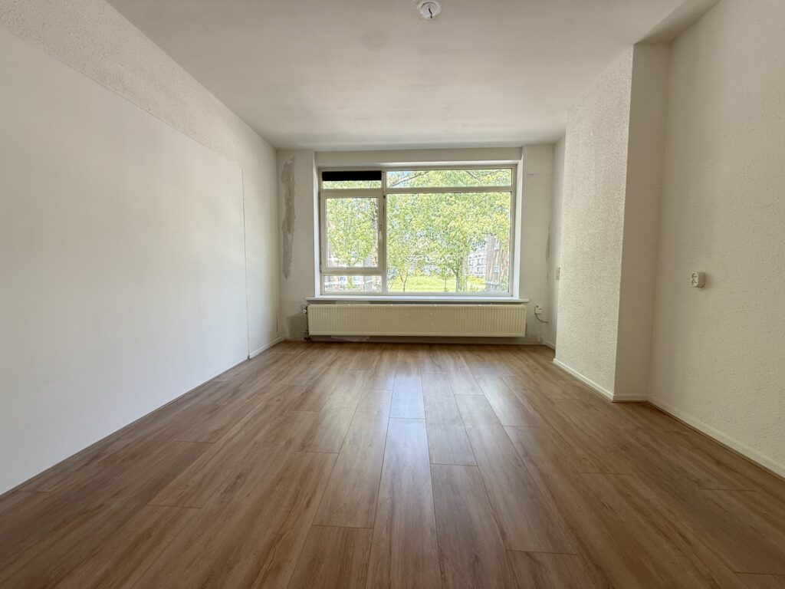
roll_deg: -0.2
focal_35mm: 14
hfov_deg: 102.1
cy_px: 294
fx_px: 317
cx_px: 392
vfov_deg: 85.7
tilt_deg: -4.4
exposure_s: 1/99
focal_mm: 2.22
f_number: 2.2
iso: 100
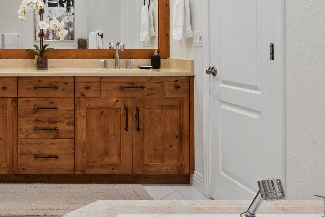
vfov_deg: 28.2
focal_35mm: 47
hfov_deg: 38.0
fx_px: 424
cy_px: 51
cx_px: 11
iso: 1000
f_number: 9
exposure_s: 1/60
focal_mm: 17
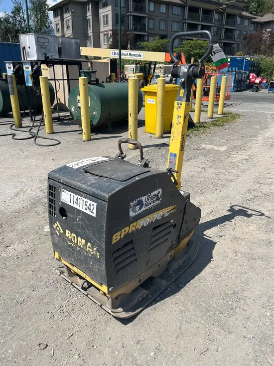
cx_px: 137
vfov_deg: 67.3
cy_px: 183
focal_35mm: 26
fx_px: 274
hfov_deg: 53.1
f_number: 1.6
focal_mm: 5.1
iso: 50
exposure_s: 1/3745
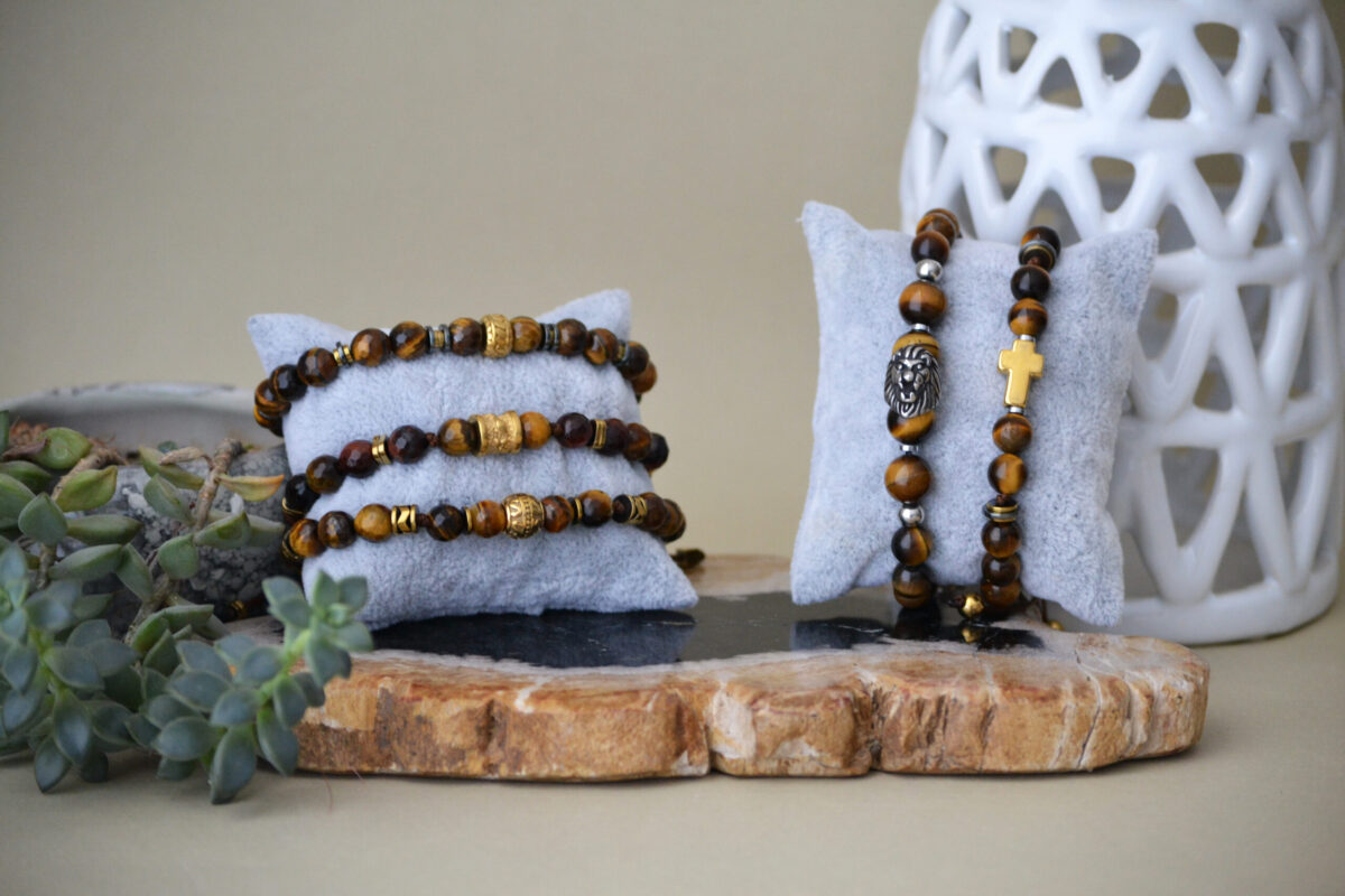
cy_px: 448
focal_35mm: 108
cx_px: 672
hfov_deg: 18.9
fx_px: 4035
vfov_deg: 12.7
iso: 1100
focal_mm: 72
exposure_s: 1/125
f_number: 4.2
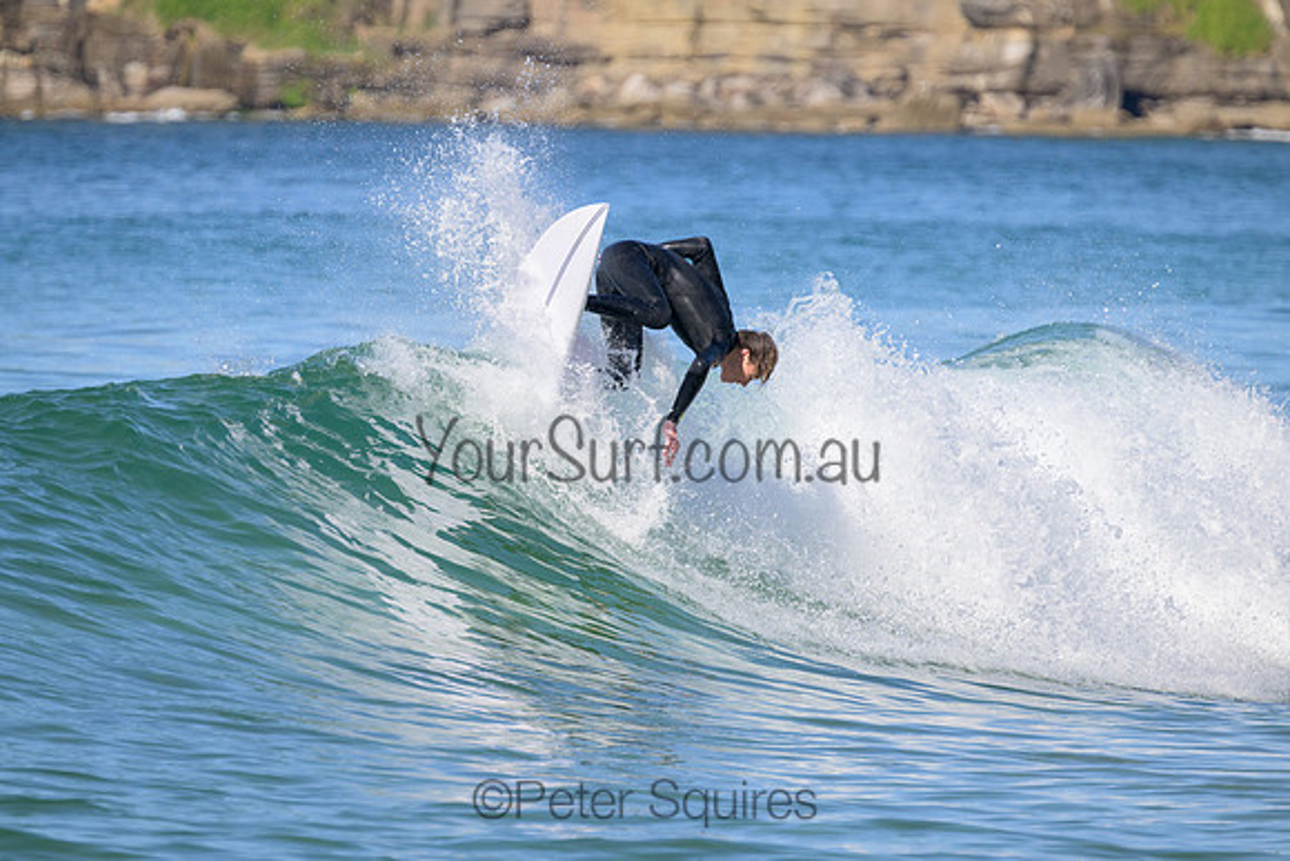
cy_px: 430
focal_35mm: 610
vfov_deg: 2.3
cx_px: 645
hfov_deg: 3.4
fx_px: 21862
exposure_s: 1/2000
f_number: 11
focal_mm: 610
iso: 1100
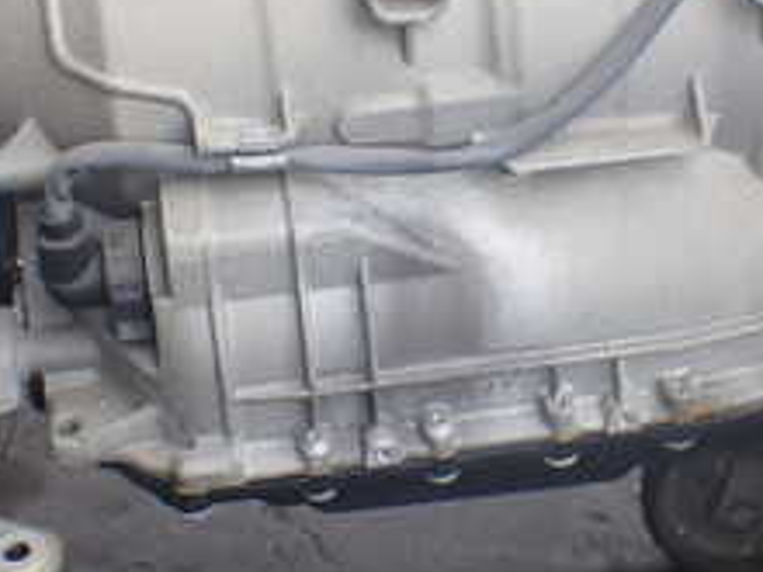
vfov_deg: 18.0
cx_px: 531
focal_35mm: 82
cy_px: 260
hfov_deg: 23.7
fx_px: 1807
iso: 100
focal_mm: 5.4
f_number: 2.3
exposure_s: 1/160
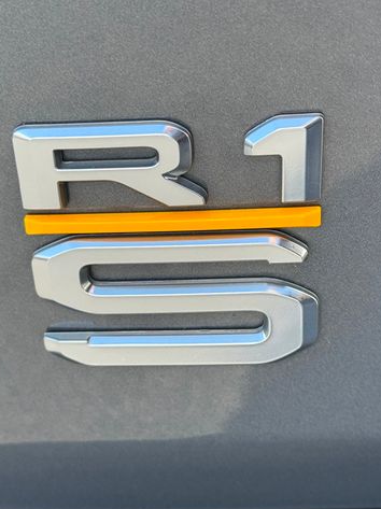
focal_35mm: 65
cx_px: 189
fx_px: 955
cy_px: 257
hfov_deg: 22.6
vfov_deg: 29.8
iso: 64
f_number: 1.78
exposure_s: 1/455
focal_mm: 6.76
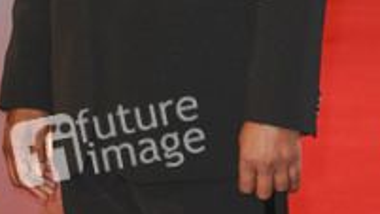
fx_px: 3778
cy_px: -142
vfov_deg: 3.2
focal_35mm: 375
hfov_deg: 5.8
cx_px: 164
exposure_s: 1/160
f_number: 5
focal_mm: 120
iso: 640
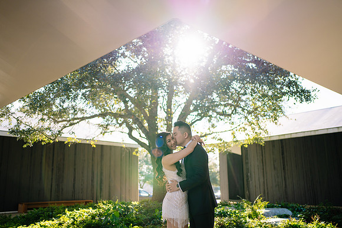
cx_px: 171
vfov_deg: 37.9
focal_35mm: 35
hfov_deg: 54.4
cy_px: 114
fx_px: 333
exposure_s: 1/1000
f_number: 1.8
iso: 100
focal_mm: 35
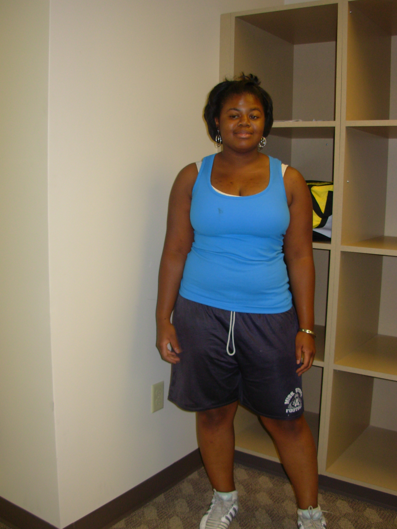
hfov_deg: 37.7
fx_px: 581
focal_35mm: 38
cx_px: 198
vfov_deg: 49.0
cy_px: 264
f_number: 2.9
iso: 50
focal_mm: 6.3
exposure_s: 1/32
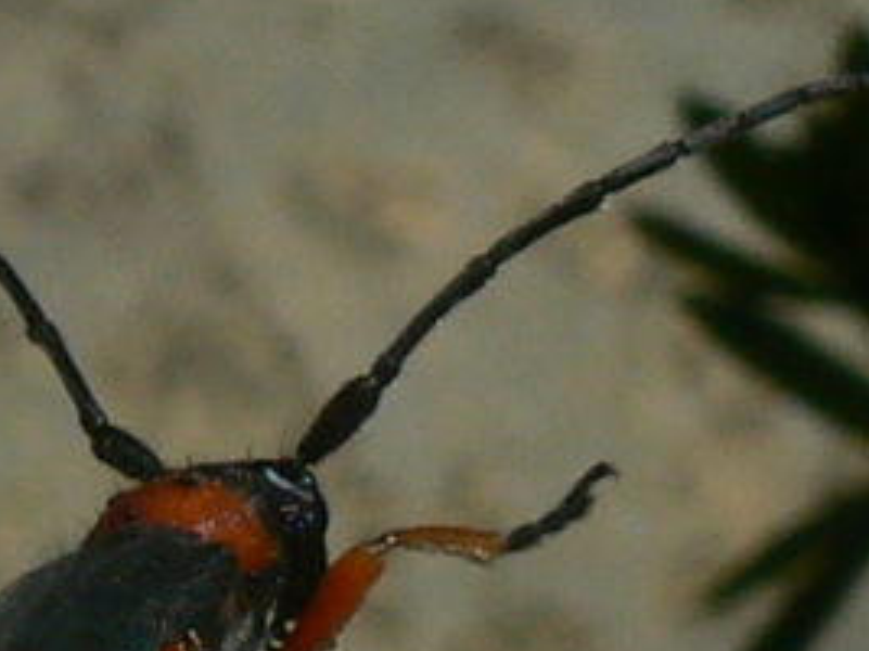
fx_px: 2033
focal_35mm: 81
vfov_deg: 17.8
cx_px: 238
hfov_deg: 23.9
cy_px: 615
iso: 80
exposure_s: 1/640
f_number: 8
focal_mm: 6
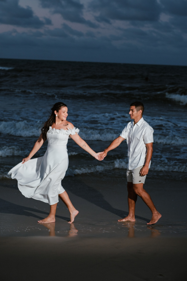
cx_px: 94
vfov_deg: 24.2
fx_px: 654
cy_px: 140
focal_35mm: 84
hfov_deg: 16.3
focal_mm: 56
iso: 640
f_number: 2.8
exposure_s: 1/160
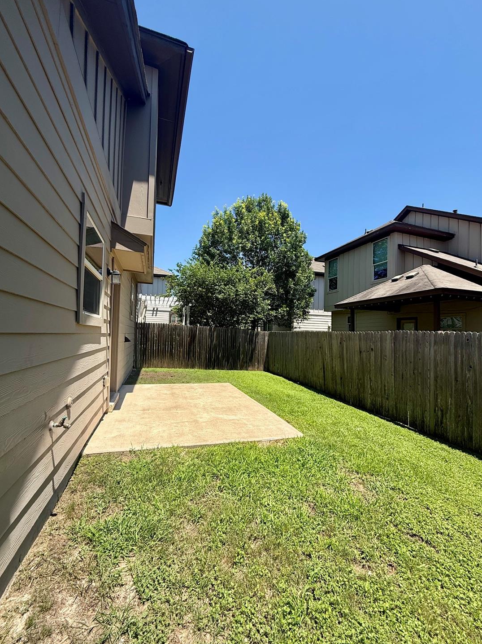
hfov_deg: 81.7
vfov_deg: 98.2
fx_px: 279
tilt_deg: +2.4
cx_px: 251
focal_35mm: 15
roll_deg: -1.6
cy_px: 328
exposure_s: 1/1431
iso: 50
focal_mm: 2.22
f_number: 2.2
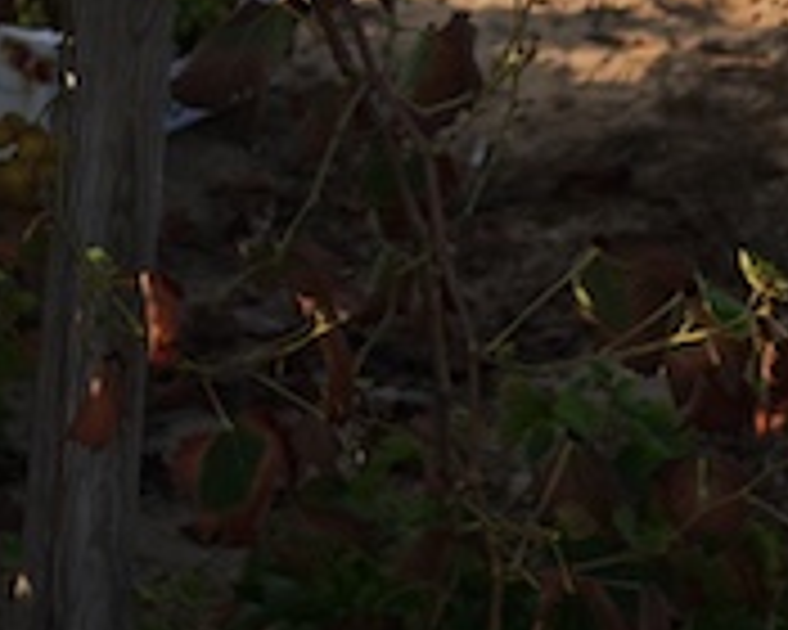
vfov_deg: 8.0
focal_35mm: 184
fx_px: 4291
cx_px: -405
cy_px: -664
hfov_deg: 10.1
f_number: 2.8
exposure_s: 1/1000
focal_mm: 35
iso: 64
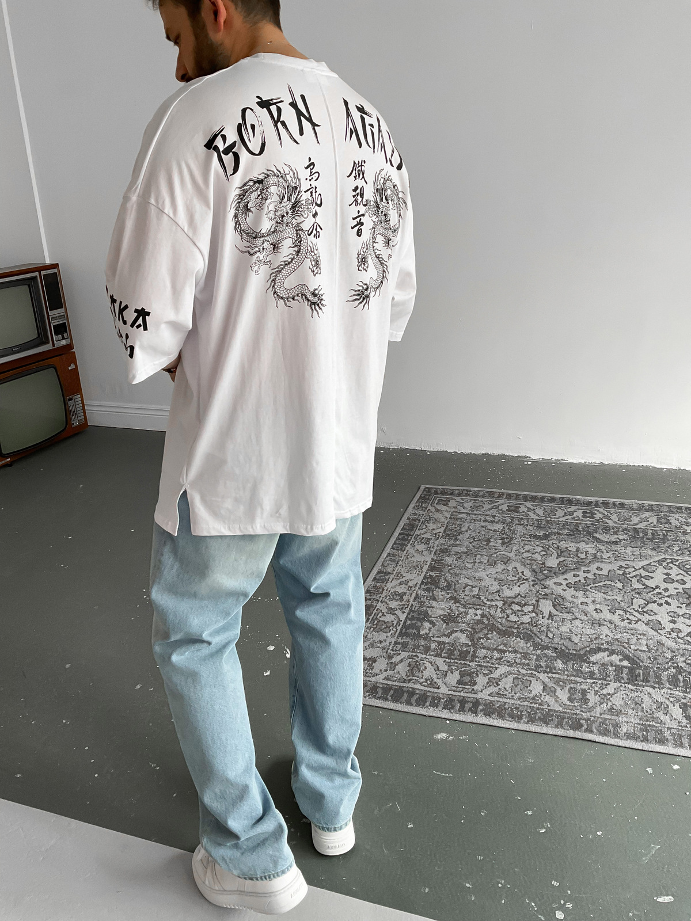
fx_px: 772
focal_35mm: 29
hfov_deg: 48.2
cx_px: 346
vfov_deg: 61.7
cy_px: 460
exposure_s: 1/115
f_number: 1.8
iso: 64
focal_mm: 3
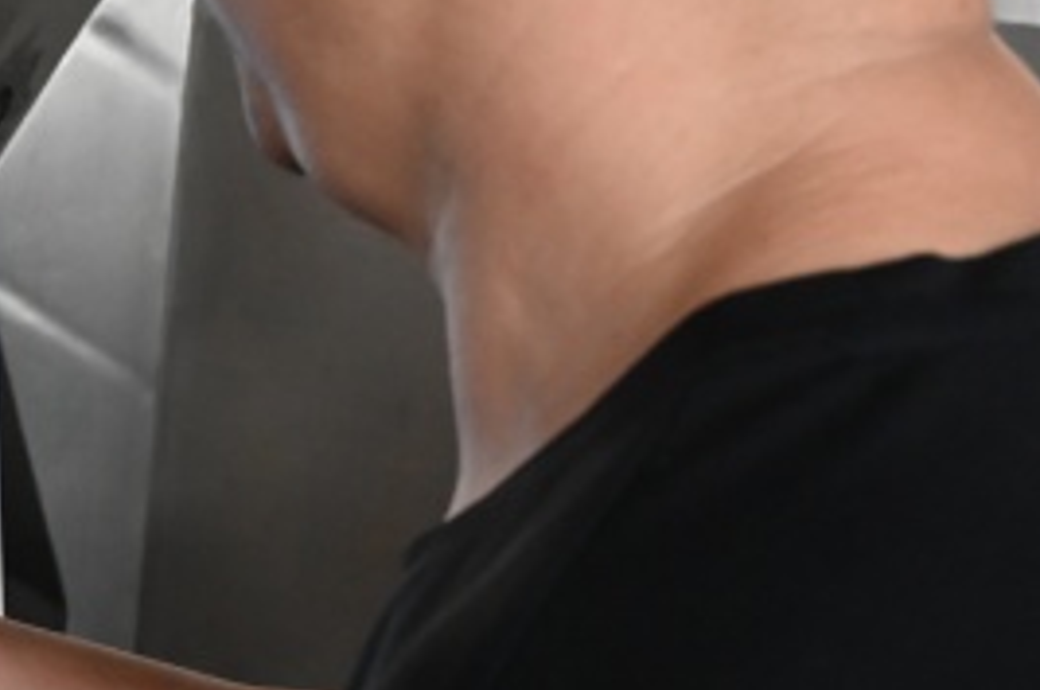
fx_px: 2653
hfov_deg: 20.8
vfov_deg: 14.8
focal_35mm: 92
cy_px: 224
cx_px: -175
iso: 5000
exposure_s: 1/125
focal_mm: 28
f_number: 6.3
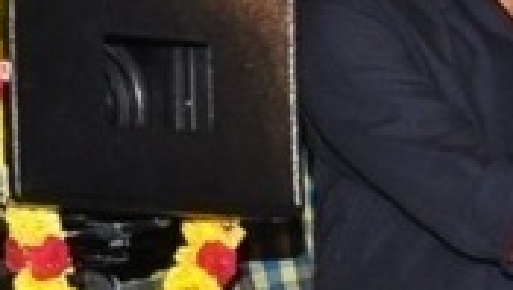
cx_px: 155
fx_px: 2561
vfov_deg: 6.5
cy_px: 267
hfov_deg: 11.4
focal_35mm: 188
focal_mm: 21
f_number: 10
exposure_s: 1/125
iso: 640
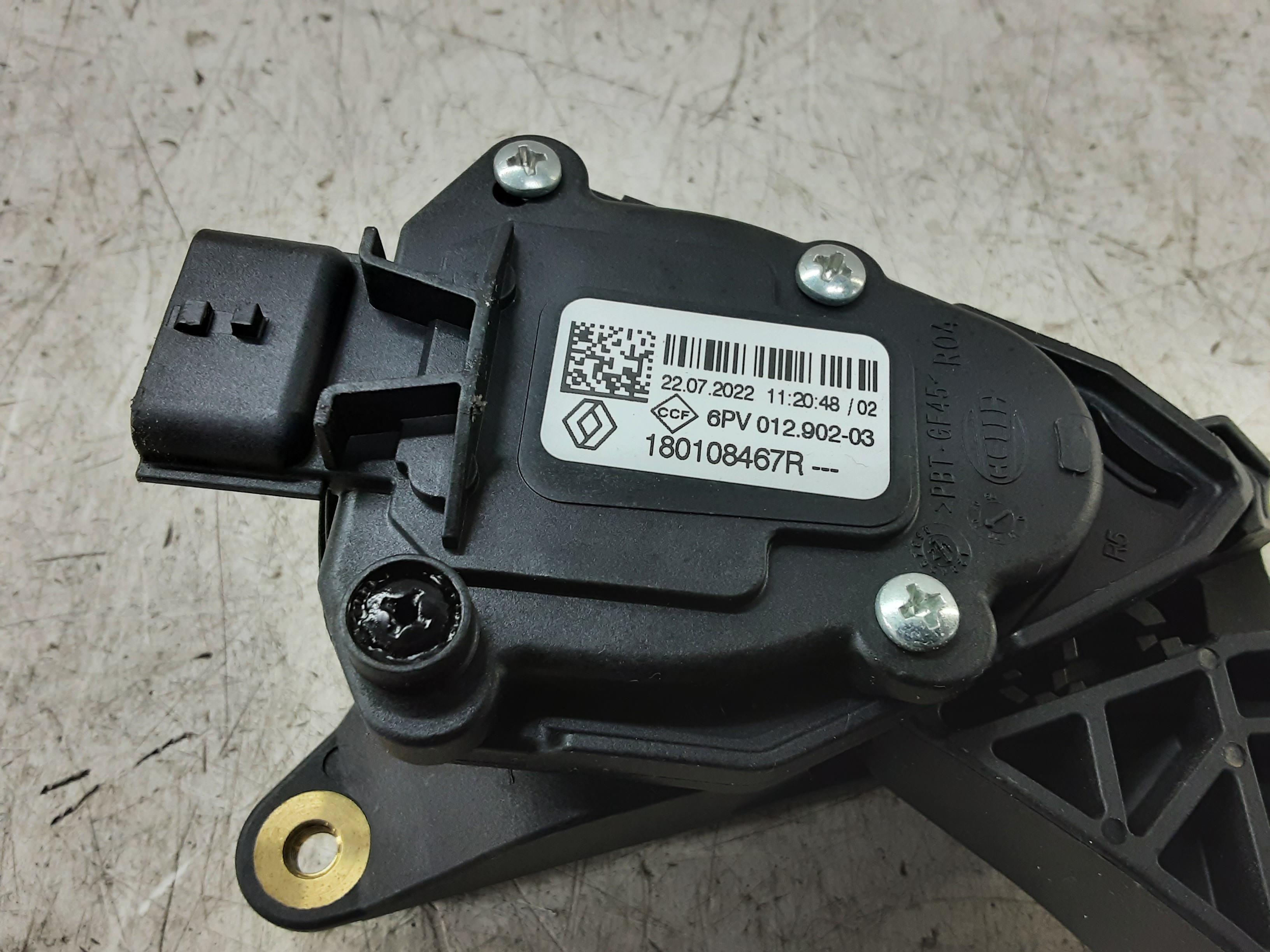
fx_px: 991
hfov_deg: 65.3
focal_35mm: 27
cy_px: 476
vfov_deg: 51.4
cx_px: 635
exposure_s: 1/50
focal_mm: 2.91
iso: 125
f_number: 1.9
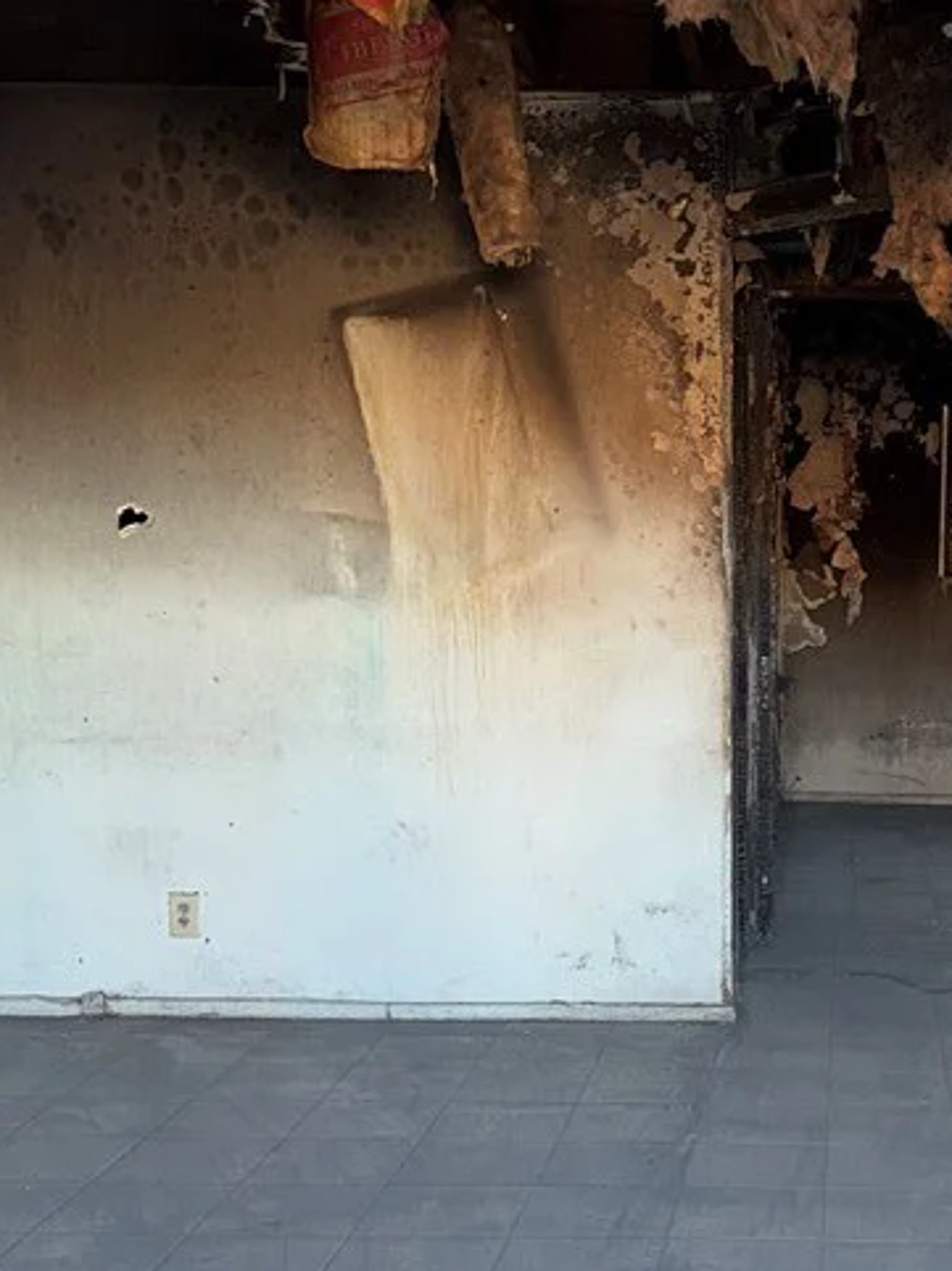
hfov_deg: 27.5
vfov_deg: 36.8
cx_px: 862
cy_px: 918
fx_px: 1872
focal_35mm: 51
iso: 80
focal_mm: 6.76
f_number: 1.78
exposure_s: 1/33
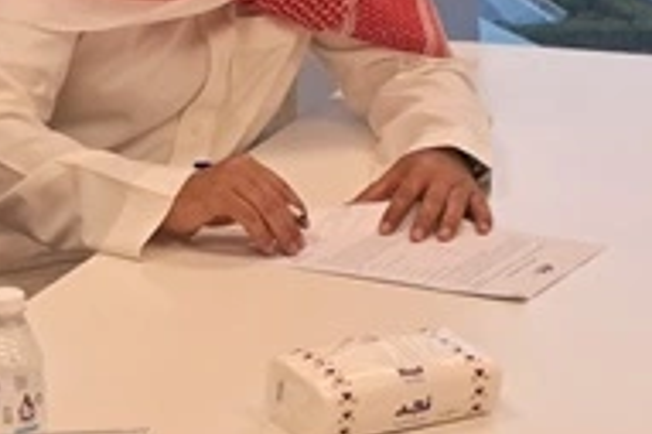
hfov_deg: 14.5
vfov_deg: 9.7
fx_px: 2551
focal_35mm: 141
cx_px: 137
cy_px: 154
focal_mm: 4
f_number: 1.8
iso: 61
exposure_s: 1/60
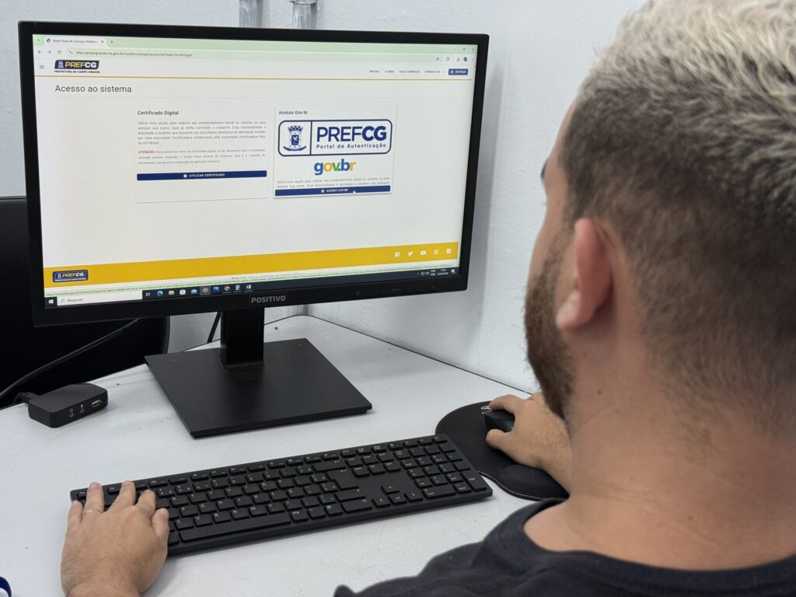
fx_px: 1104
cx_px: 398
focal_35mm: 48
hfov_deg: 39.7
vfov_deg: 30.3
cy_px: 298
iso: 64
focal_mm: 6.76
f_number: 1.78
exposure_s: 1/120
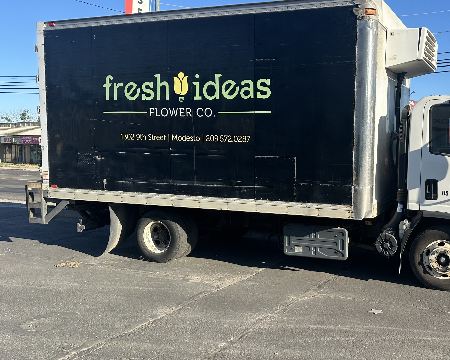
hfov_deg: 48.0
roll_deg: -1.0
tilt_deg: -1.1
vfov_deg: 40.1
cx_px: 312
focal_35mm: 37
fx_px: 493
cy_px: 183
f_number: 1.78
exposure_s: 1/2410
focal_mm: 6.86
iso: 80
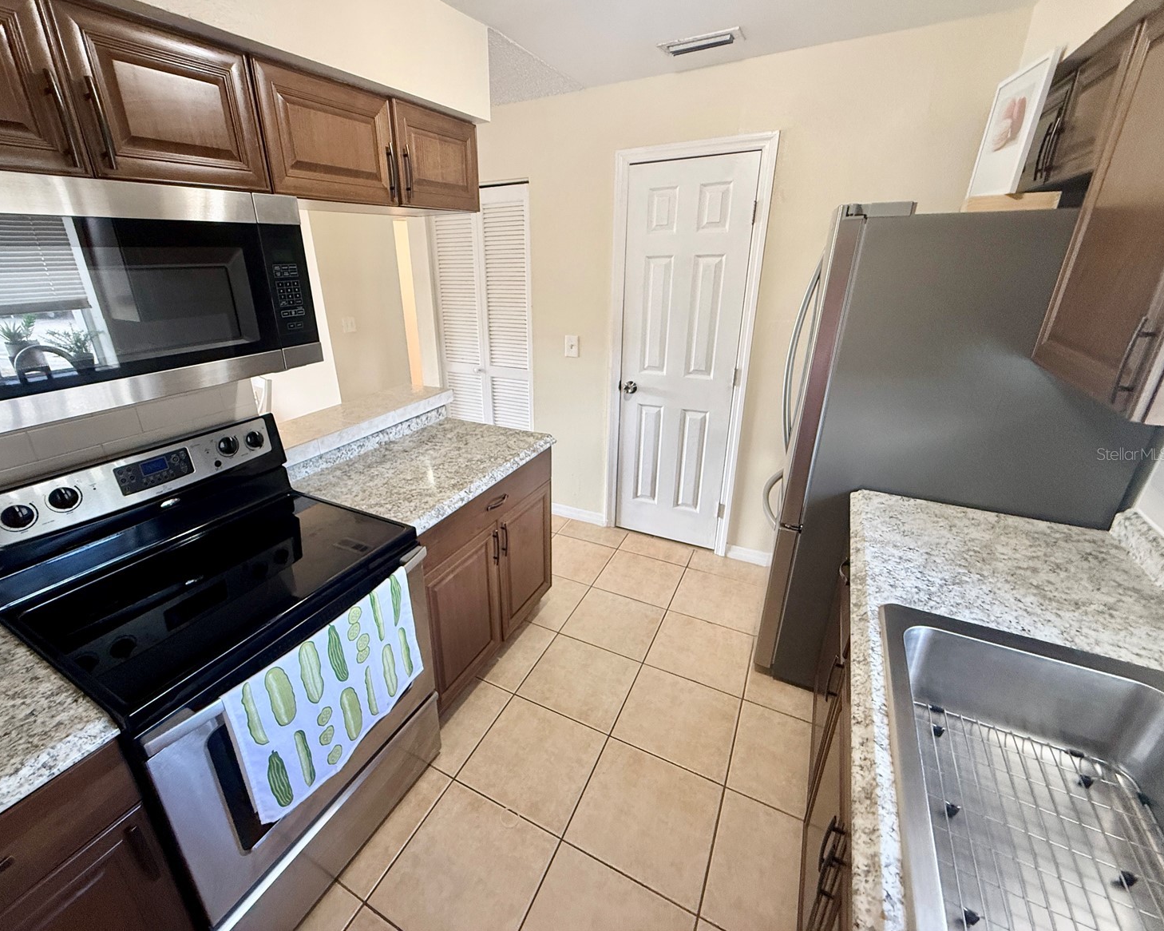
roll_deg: +0.9
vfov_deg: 84.0
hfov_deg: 96.6
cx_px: 533
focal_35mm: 15
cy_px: 454
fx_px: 517
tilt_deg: -21.8
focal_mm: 2.22
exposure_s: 1/120
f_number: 2.2
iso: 320
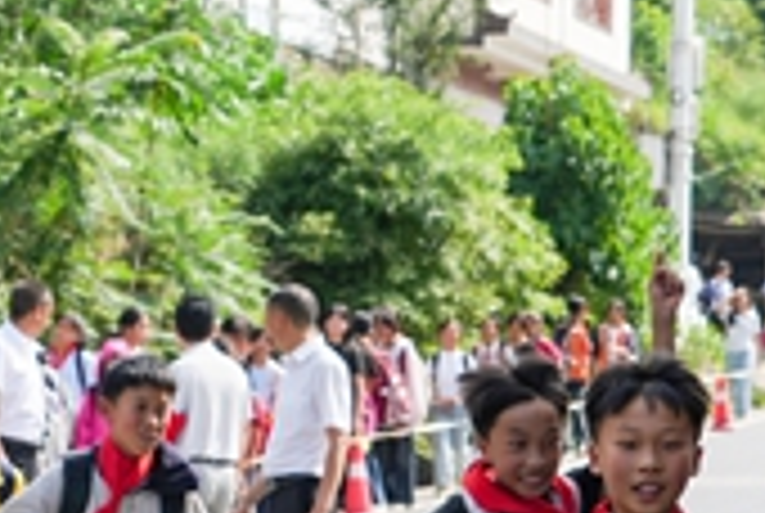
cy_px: 191
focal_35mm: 216
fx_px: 4598
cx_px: 112
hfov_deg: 9.5
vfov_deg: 6.4
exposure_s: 1/400
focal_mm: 46
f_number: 6.3
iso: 125
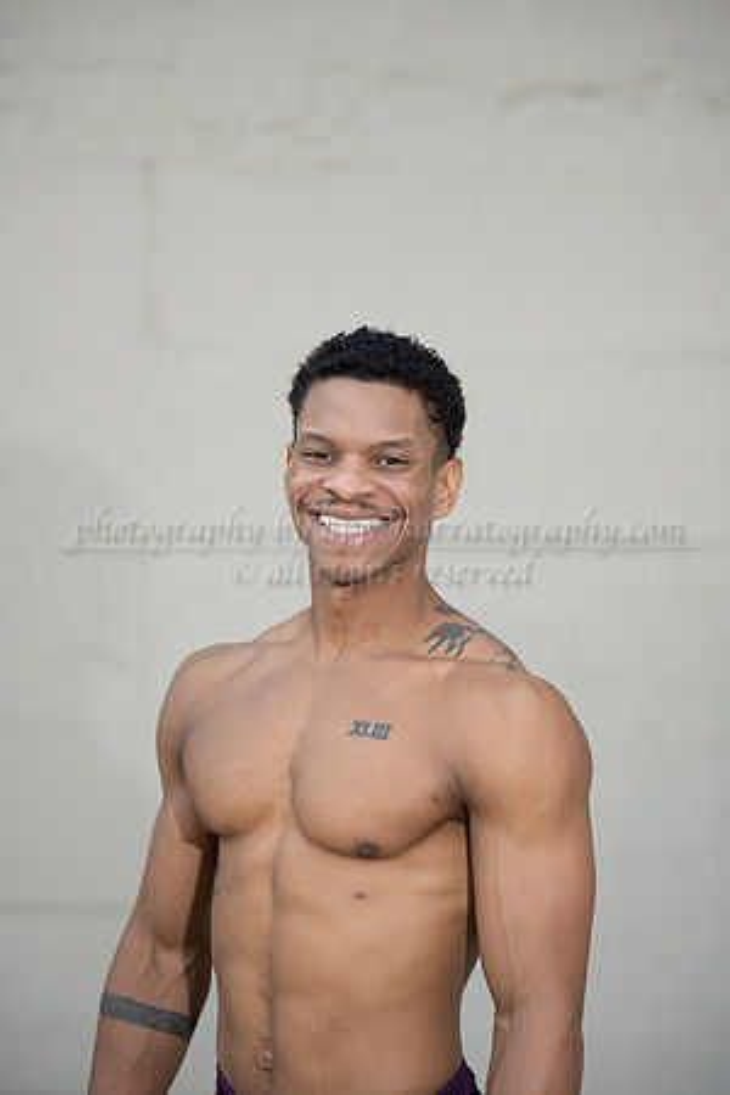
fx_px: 2950
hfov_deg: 14.1
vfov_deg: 21.0
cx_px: 365
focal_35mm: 97
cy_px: 548
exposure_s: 1/800
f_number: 2.8
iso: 200
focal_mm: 97
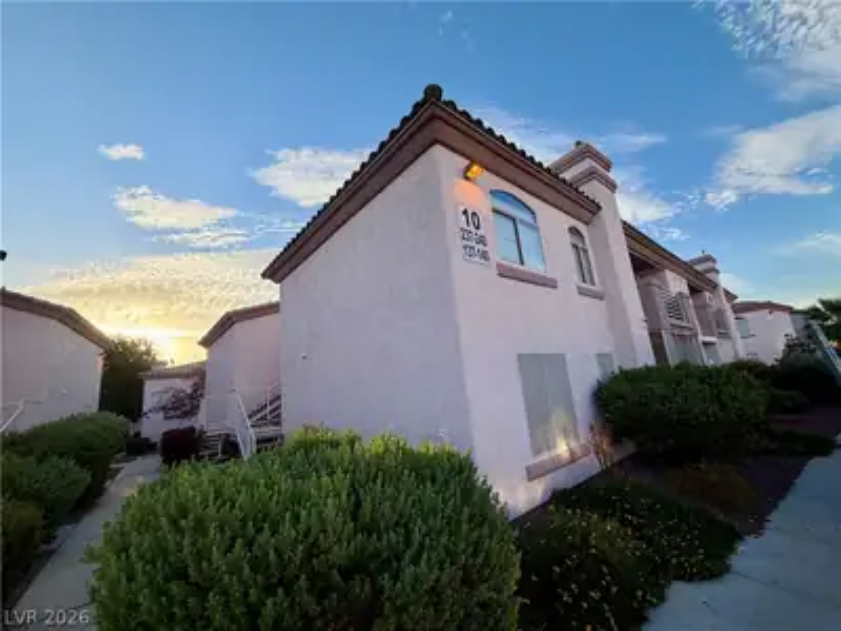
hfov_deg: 102.1
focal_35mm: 14
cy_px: 316
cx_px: 420
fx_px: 340
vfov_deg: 85.7
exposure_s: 1/502
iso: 40
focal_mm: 2.22
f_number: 2.2
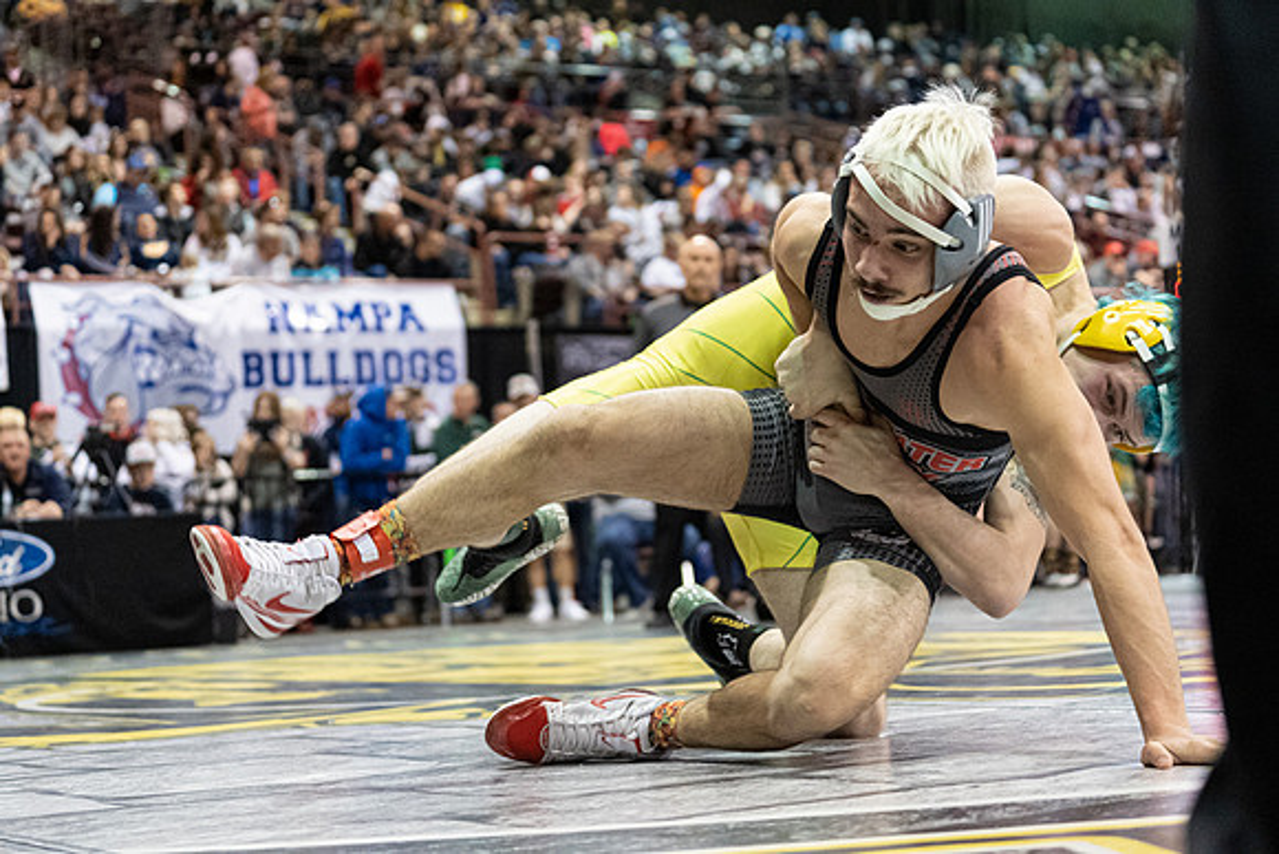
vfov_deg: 19.5
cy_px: 427
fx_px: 2487
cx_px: 640
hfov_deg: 28.8
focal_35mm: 70
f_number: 4
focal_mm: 70
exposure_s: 1/500
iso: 10000
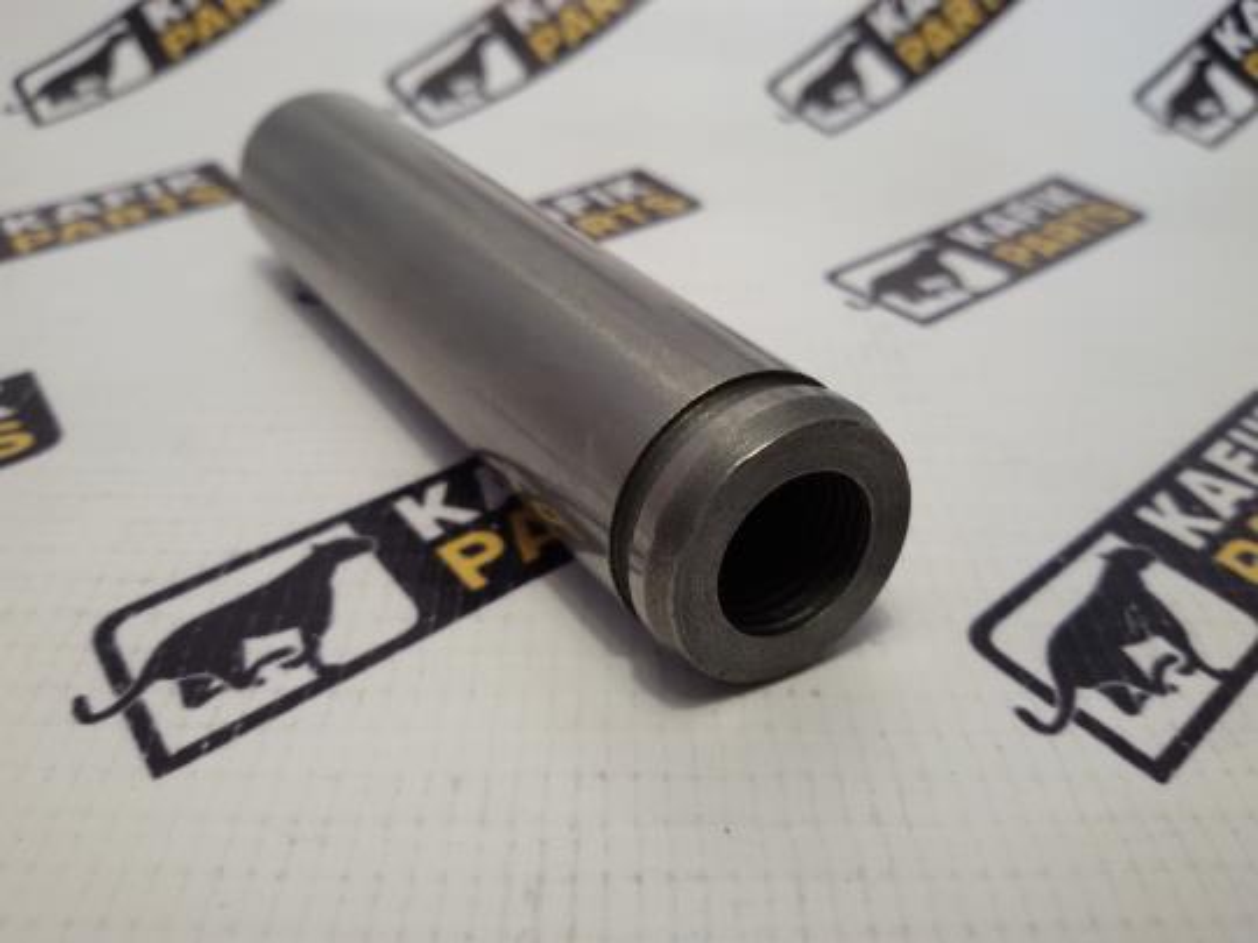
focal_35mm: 31
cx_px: 629
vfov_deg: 45.4
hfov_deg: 58.4
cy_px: 472
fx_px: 1127
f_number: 2.4
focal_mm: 2.93
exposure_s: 1/33
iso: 50
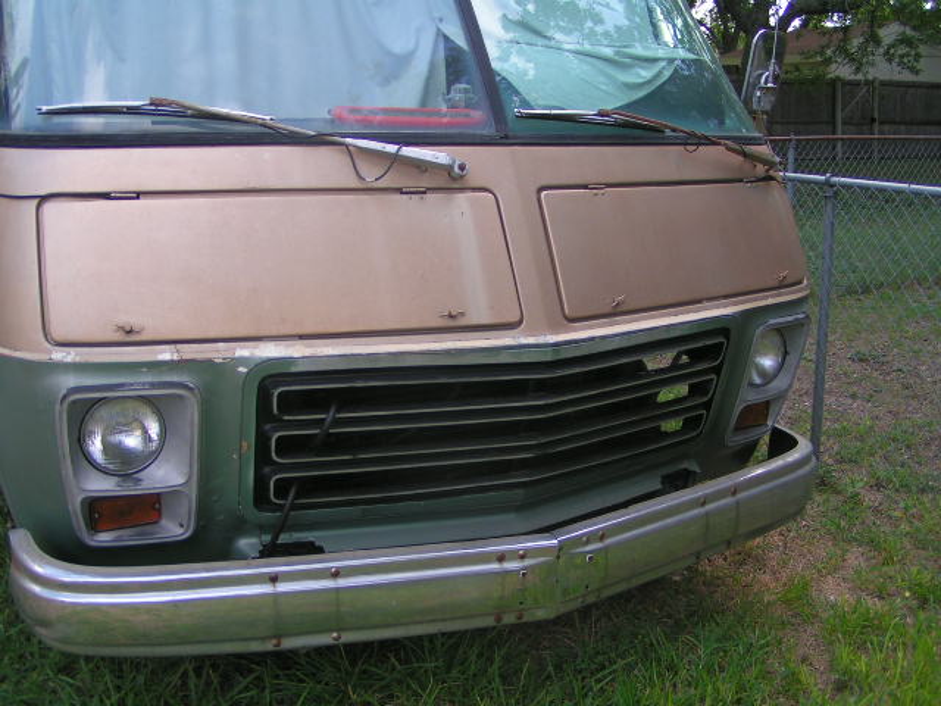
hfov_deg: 49.0
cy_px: 353
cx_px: 470
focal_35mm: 38
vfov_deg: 37.7
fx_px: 1033
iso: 50
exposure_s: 1/200
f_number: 2.8
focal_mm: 5.8
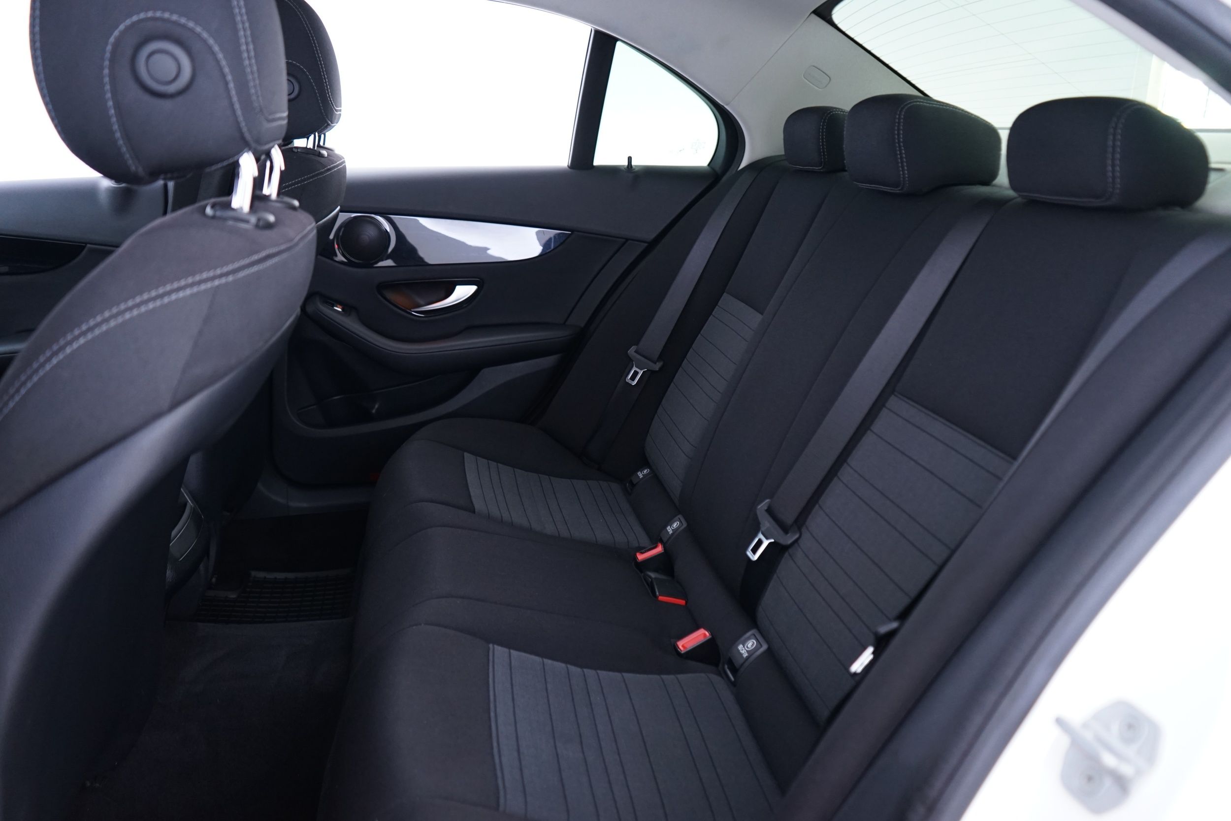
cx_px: 616
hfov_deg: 65.5
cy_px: 410
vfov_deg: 46.4
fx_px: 957
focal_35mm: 28
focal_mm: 28
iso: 1250
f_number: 3.5
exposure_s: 1/8
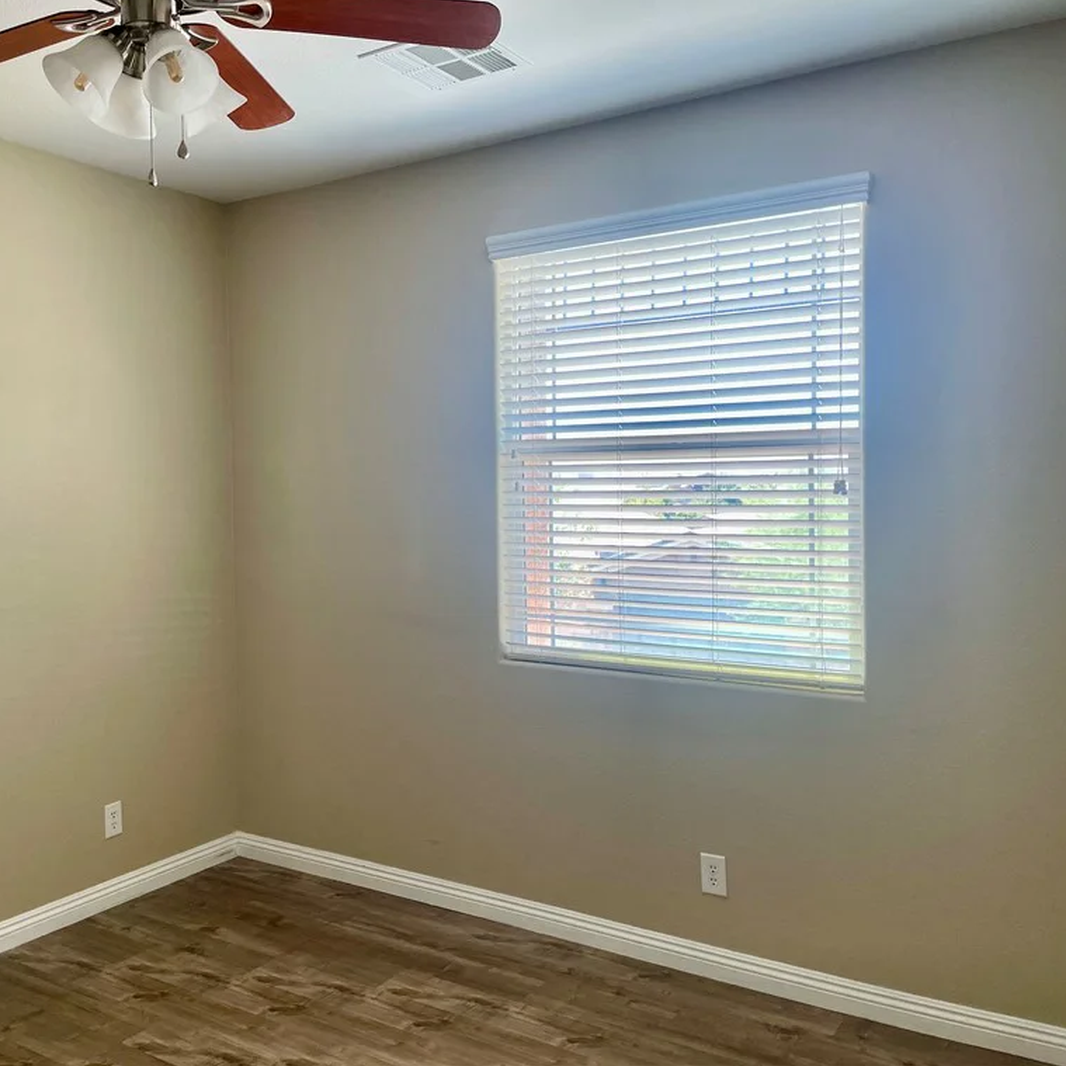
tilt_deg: -1.5
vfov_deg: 52.5
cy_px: 528
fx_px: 1080
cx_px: 388
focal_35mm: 31
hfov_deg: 51.9
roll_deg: +1.3
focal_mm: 4.2
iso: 64
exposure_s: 1/121
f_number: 1.6
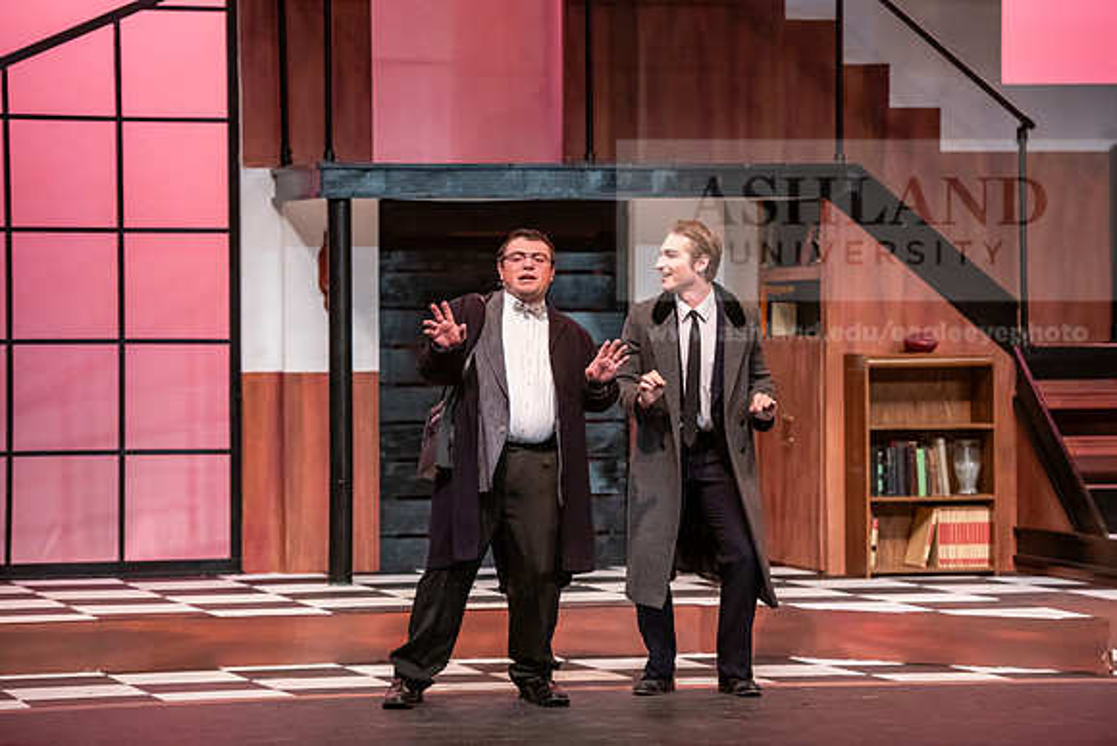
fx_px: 4190
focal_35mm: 135
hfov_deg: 15.2
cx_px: 558
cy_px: 373
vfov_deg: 10.2
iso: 3200
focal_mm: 135
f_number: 3.2
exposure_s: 1/200
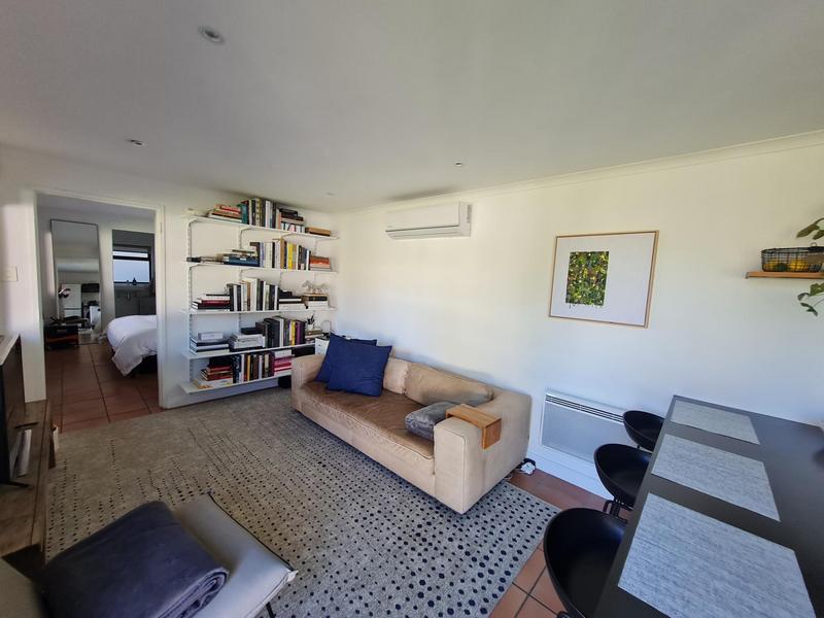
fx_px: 309
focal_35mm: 13
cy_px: 309
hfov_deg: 106.2
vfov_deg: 89.9
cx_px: 412
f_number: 2.2
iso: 64
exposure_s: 1/50
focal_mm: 1.74
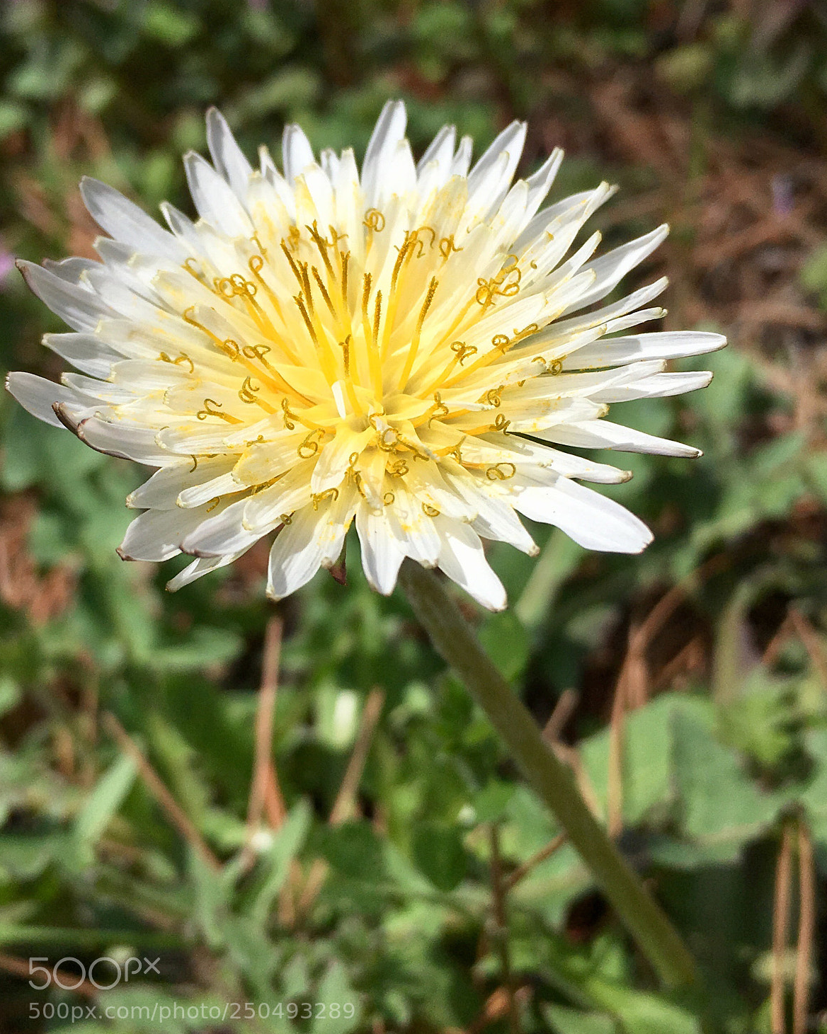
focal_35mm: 31
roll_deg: -1.6
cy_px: 500
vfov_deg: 57.2
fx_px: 949
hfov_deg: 47.1
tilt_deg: -27.8
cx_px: 409
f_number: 2.2
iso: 25
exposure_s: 1/3497
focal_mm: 4.15
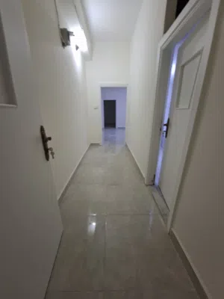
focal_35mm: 13
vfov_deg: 106.2
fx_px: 112
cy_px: 150
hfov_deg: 89.9
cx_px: 112
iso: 200
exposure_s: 1/40
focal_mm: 1.74
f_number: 2.2
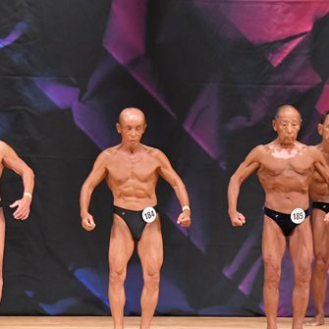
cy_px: 180
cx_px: 223
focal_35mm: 330
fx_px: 3548
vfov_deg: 5.3
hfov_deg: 5.3
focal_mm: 112
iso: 5600
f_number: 5.6
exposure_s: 1/400
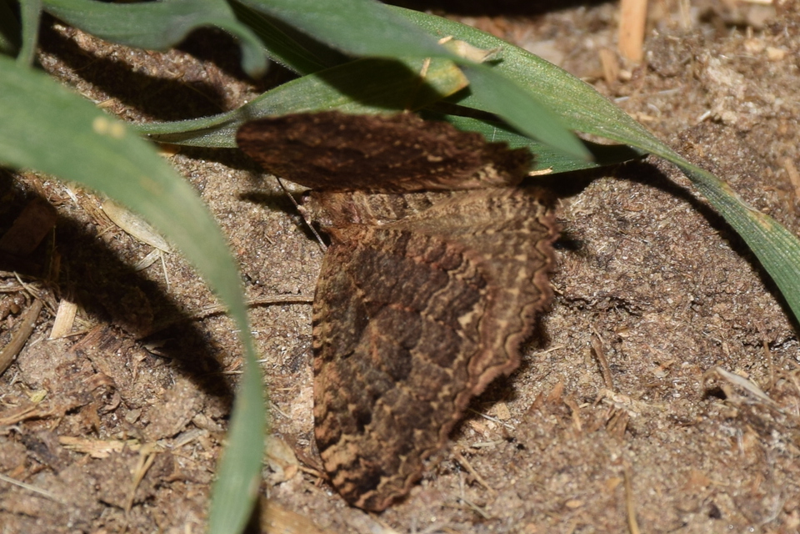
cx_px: 400
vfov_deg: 6.5
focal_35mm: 210
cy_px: 267
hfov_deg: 9.8
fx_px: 4666
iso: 100
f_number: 13
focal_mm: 140
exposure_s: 1/160
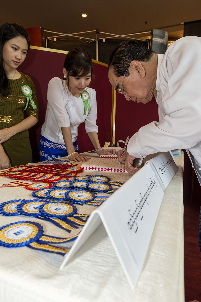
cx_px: 100
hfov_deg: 53.1
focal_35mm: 24
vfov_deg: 73.8
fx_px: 201
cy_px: 151
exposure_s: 1/60
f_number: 9
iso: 800
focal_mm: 24
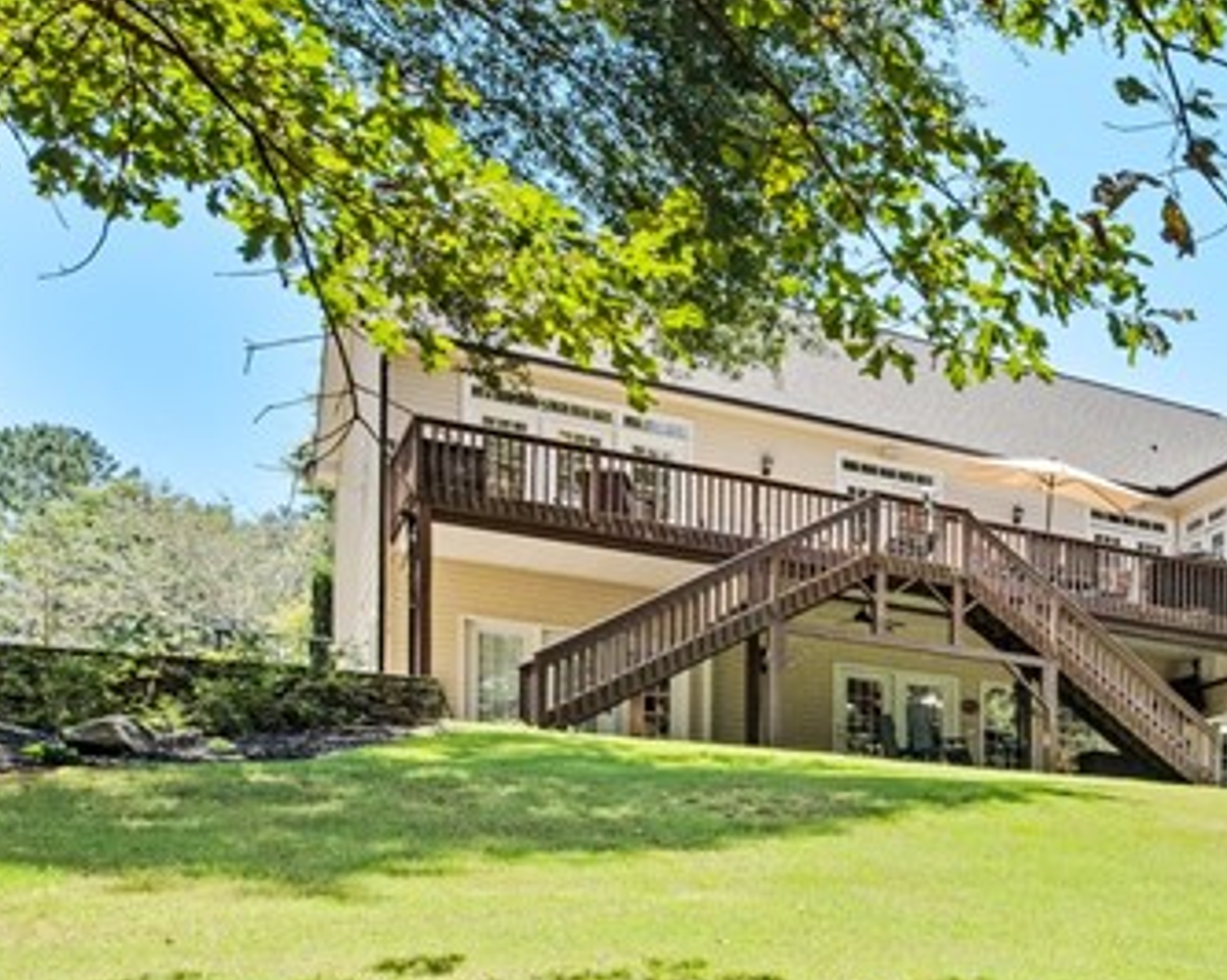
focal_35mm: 49
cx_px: 1890
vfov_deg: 28.7
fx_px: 1778
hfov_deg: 26.3
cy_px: 1004
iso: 250
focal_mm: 16
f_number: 9
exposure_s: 1/500
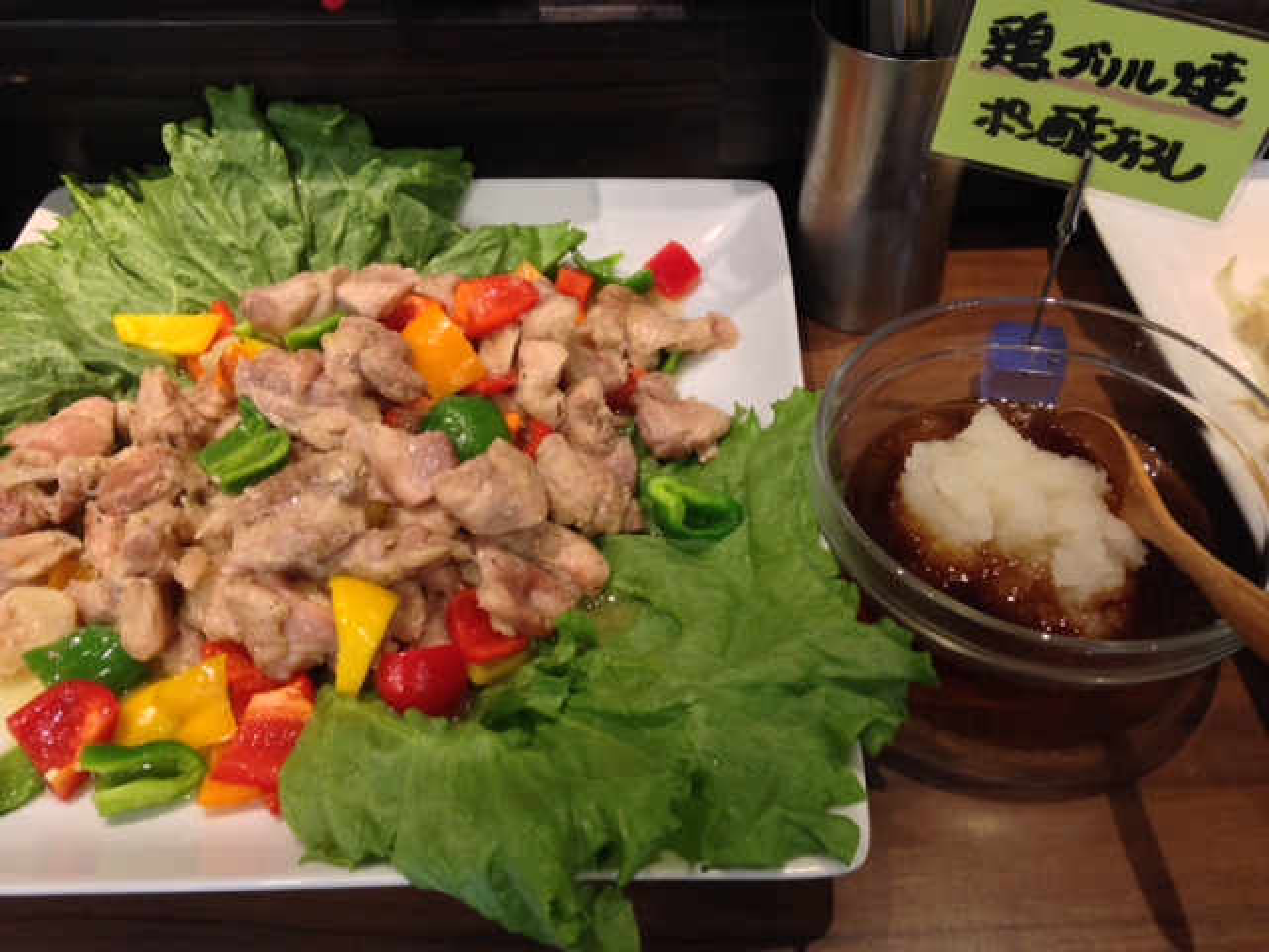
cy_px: 476
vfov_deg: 42.9
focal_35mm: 33
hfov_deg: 55.4
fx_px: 1210
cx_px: 634
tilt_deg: -48.5
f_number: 2.4
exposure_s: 1/20
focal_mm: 4.12
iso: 100
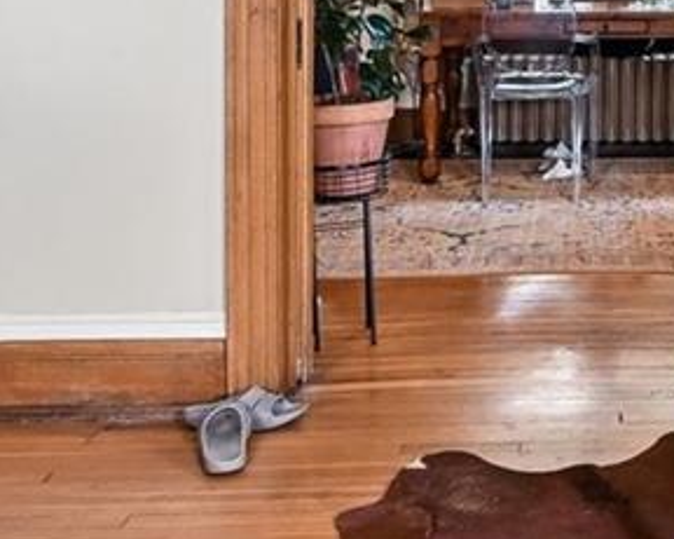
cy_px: -94
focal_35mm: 73
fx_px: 1455
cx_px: 632
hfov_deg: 25.1
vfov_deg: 19.8
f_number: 10
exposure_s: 1/6
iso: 400
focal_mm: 14
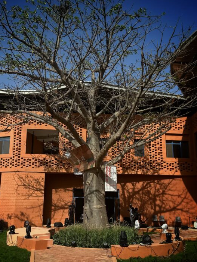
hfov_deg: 40.5
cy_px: 146
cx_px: 79
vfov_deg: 52.5
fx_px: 265
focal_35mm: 35
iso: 80
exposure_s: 1/5000
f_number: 1.78
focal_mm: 6.86
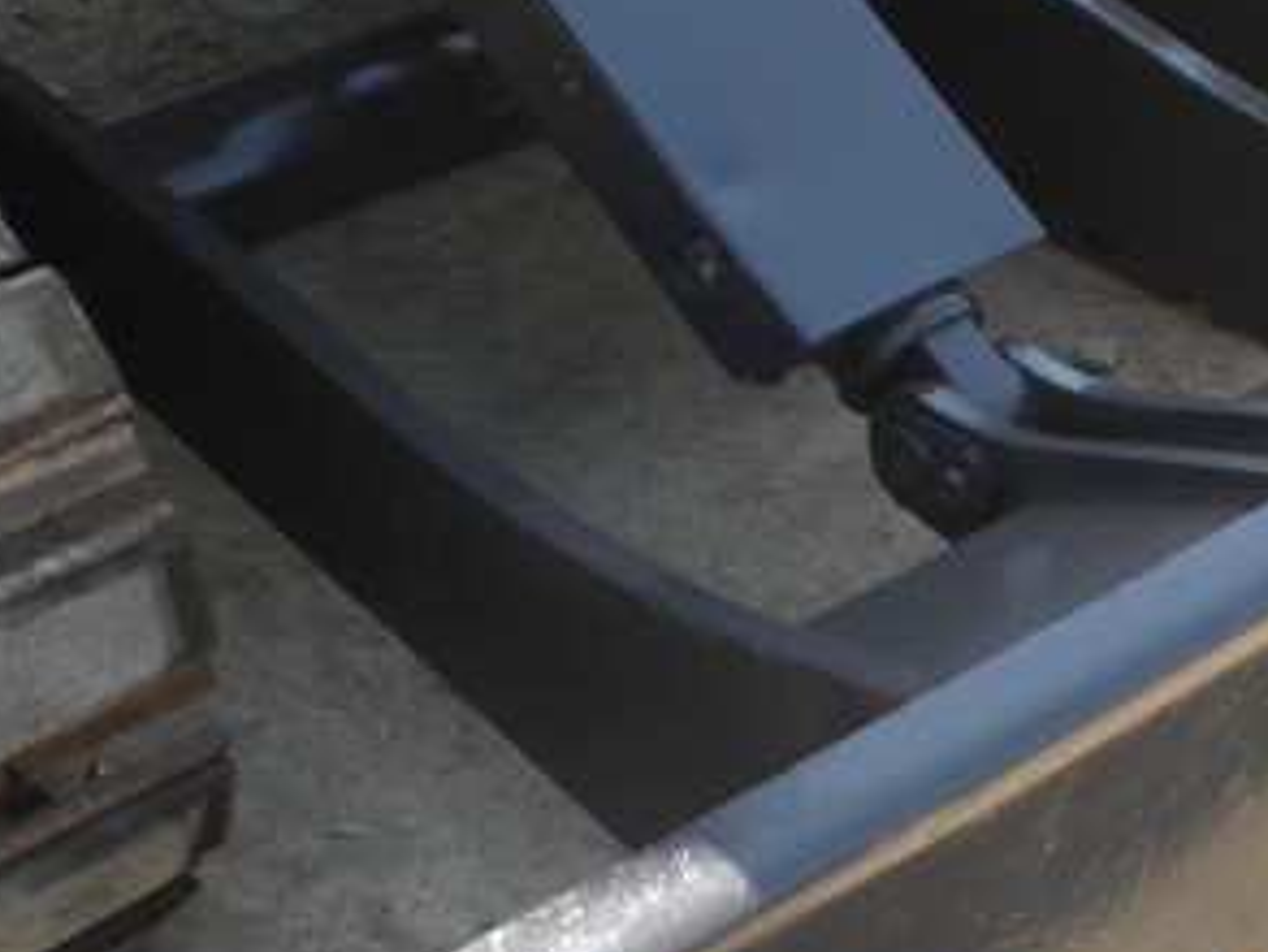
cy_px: 948
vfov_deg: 17.4
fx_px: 3042
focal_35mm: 83
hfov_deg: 23.0
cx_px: 1142
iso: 64
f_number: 3.1
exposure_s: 1/160
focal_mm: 6.3
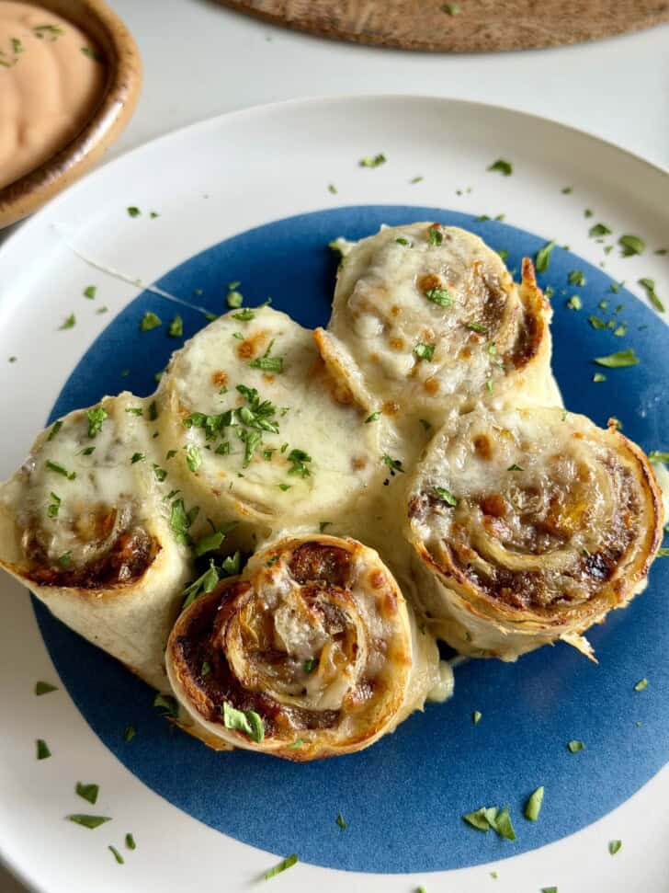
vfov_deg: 39.7
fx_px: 1237
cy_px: 446
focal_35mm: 48
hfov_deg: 30.3
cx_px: 334
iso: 100
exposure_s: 1/114
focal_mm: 6.8
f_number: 1.8
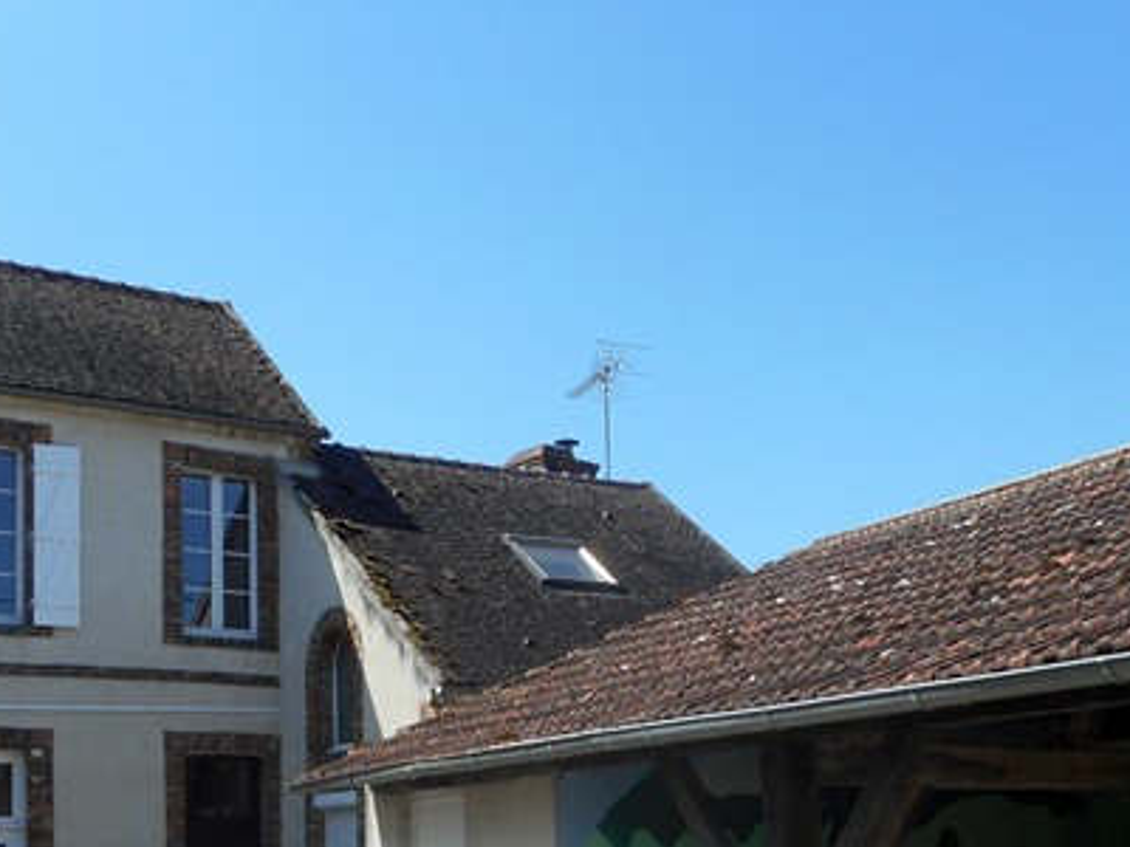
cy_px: 711
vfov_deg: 29.4
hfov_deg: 39.5
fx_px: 1567
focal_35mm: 48
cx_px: 664
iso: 80
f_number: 3.7
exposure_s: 1/640
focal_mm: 4.5
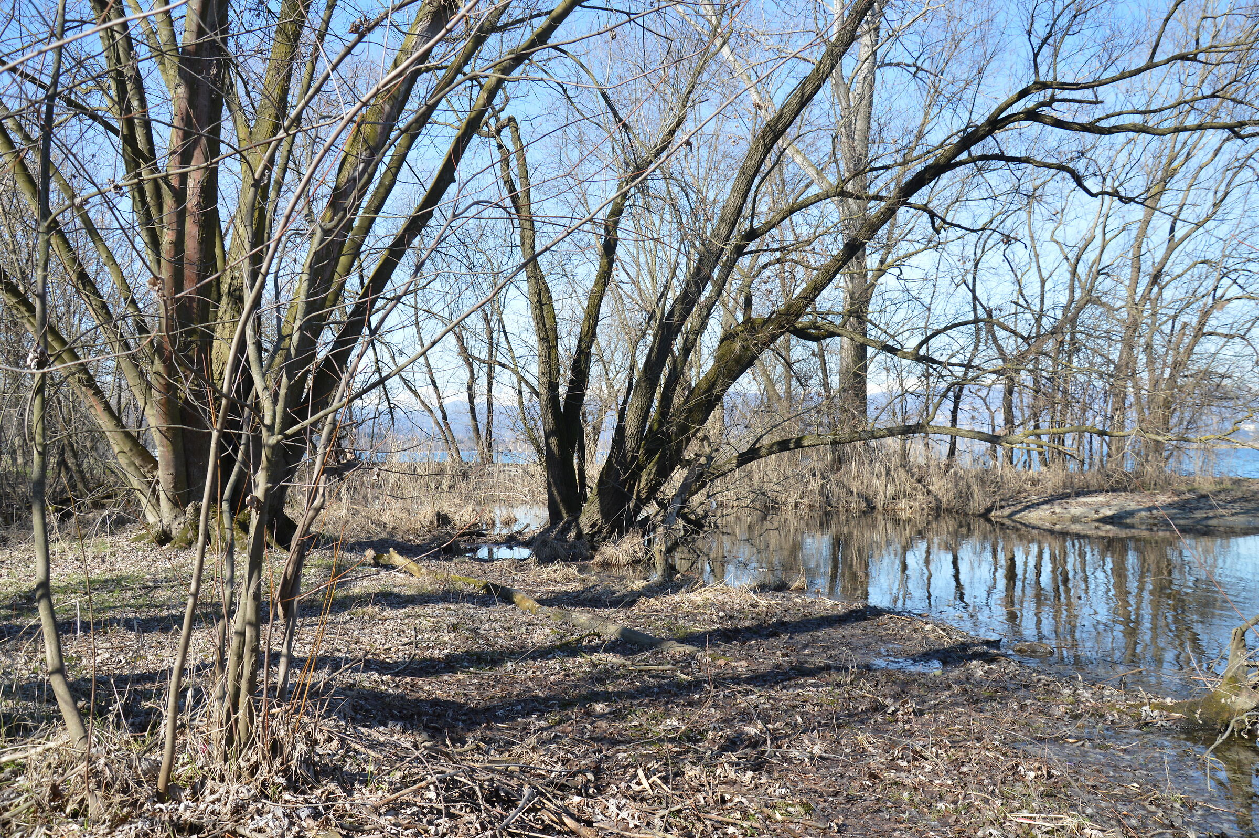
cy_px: 419
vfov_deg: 39.9
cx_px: 630
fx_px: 1153
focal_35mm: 33
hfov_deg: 57.3
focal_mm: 22
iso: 100
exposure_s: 1/200
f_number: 7.1
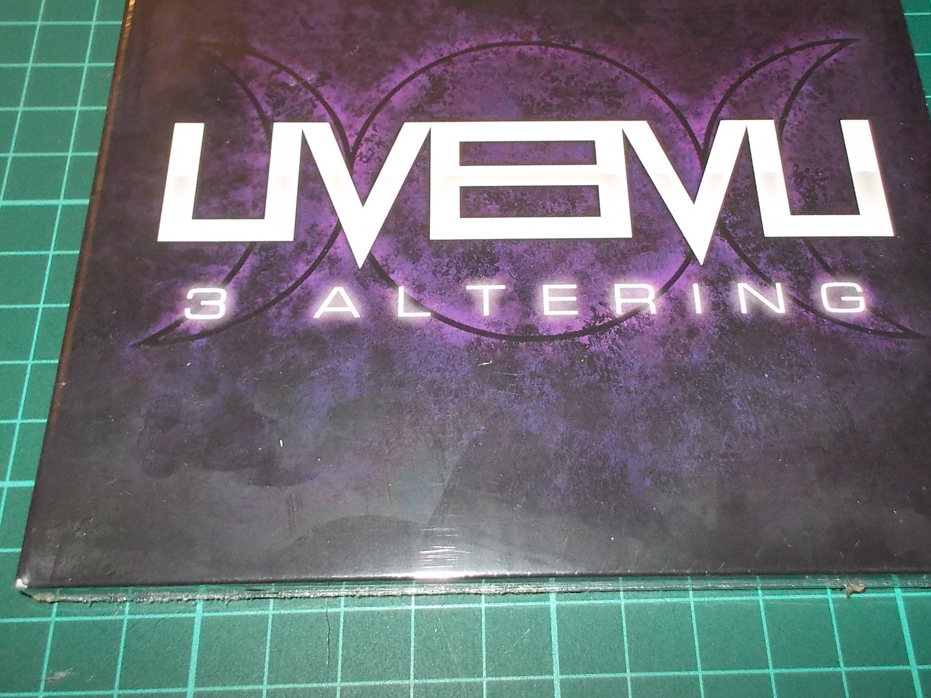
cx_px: 508
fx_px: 1022
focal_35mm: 38
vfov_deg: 37.6
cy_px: 293
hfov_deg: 48.9
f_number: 3.3
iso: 200
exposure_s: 1/30
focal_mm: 4.1
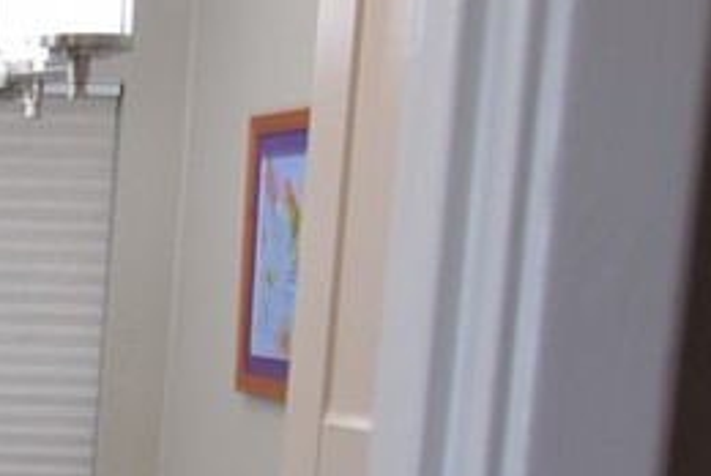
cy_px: 692
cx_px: -667
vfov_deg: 10.7
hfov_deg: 14.1
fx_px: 2451
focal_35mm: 124
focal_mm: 21
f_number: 9
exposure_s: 1/4
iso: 100
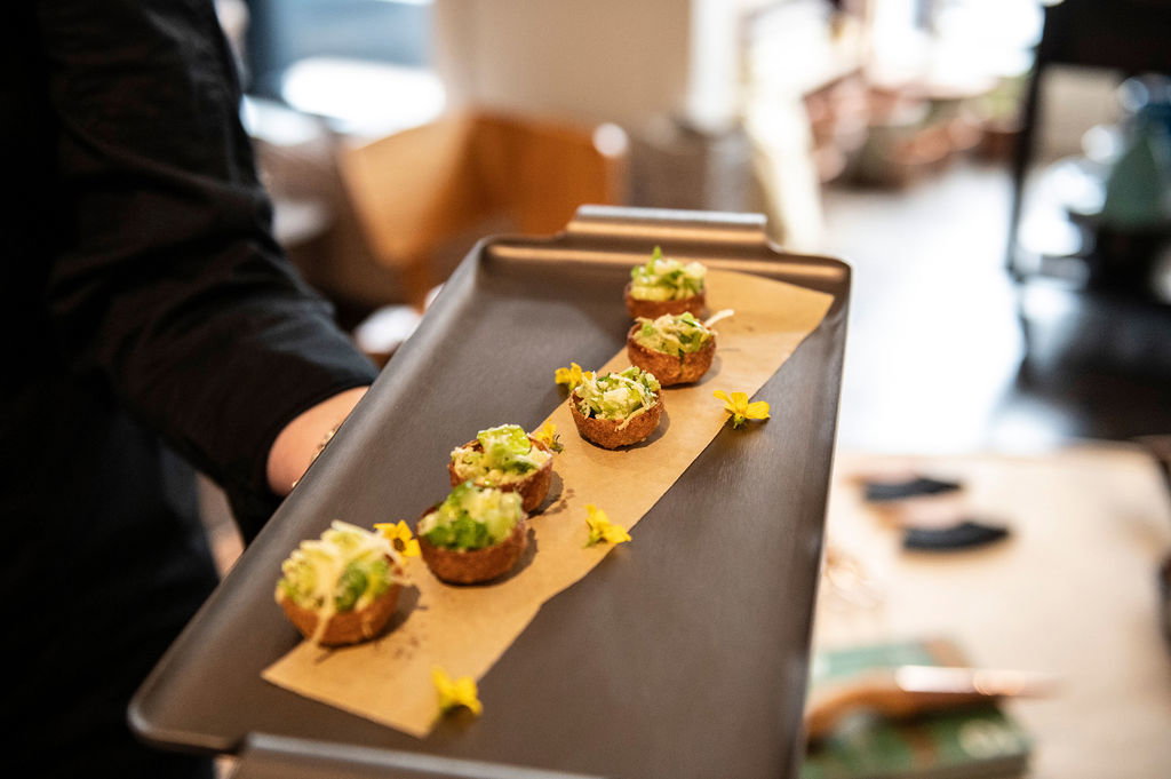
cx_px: 586
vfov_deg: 31.8
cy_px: 390
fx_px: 1365
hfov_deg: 46.4
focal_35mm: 42
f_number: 3.2
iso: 5000
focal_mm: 42
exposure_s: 1/250
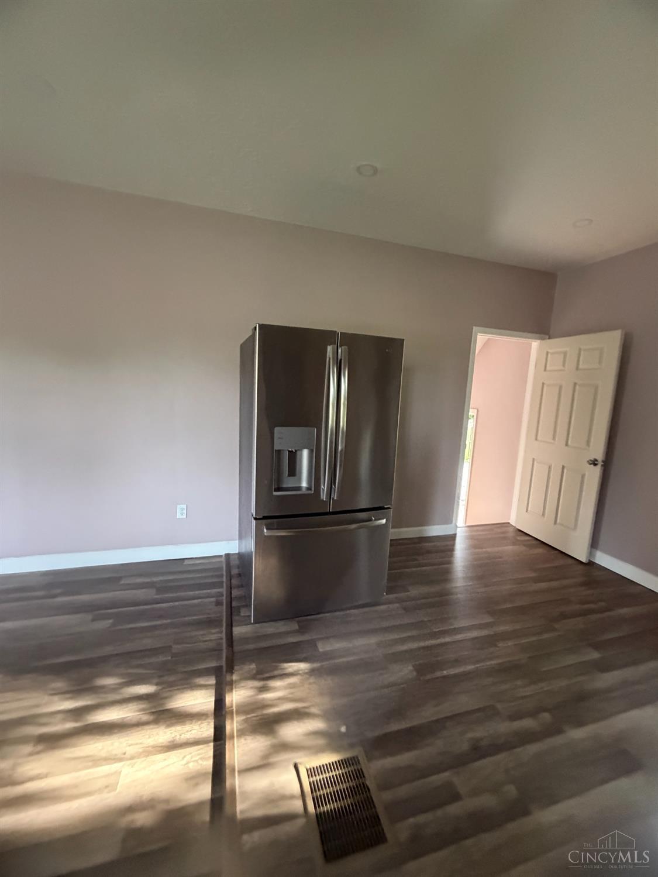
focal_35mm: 14
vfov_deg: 102.0
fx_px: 355
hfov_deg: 85.7
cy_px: 438
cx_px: 329
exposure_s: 1/60
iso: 800
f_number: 2.2
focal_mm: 2.22
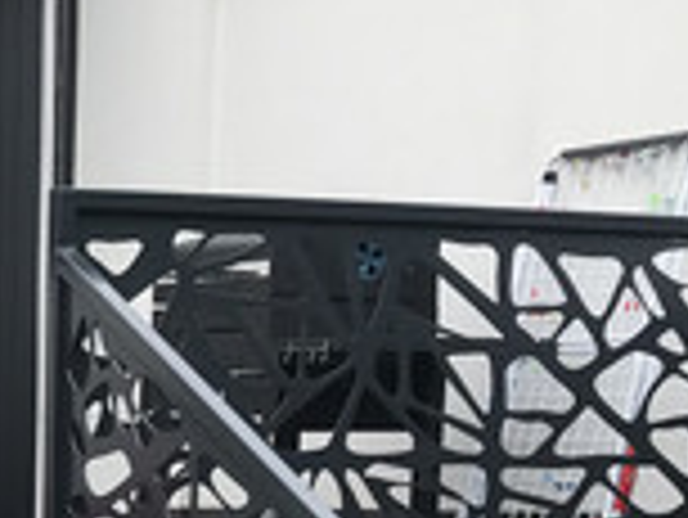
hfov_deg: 15.5
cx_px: -333
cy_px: 662
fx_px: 2327
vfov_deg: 12.3
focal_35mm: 117
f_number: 1.8
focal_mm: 3.99
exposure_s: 1/656
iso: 20
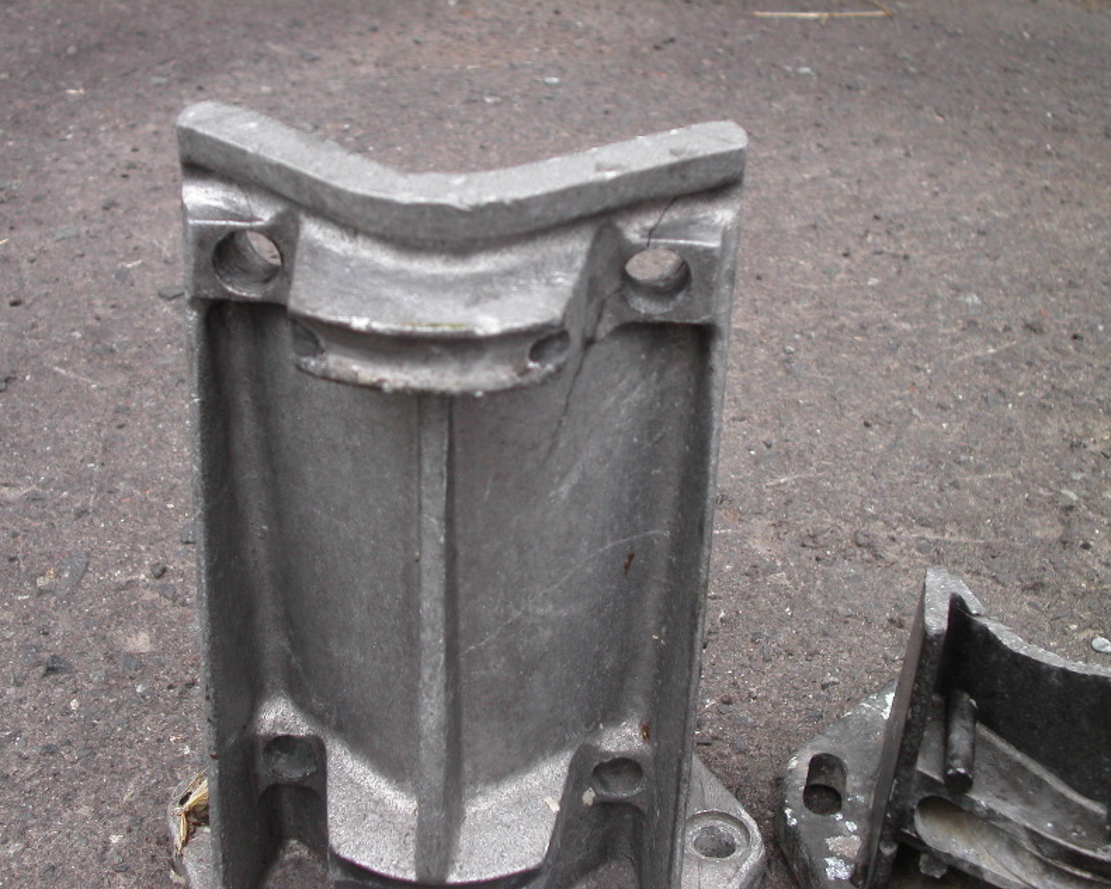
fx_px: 1315
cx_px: 518
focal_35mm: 40
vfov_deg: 37.3
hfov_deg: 45.8
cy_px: 447
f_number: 4
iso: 100
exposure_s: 1/90
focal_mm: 7.8
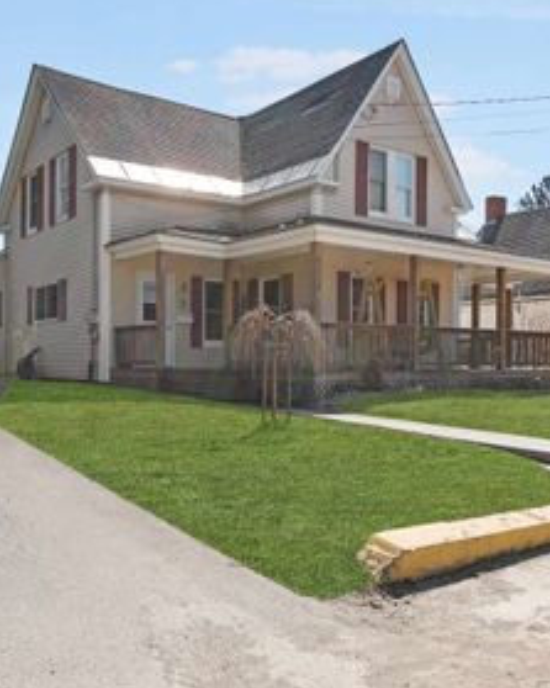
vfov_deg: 55.6
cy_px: 317
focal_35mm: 32
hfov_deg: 45.0
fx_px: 651
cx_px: 180
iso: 100
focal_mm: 13
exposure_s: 1/250
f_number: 8
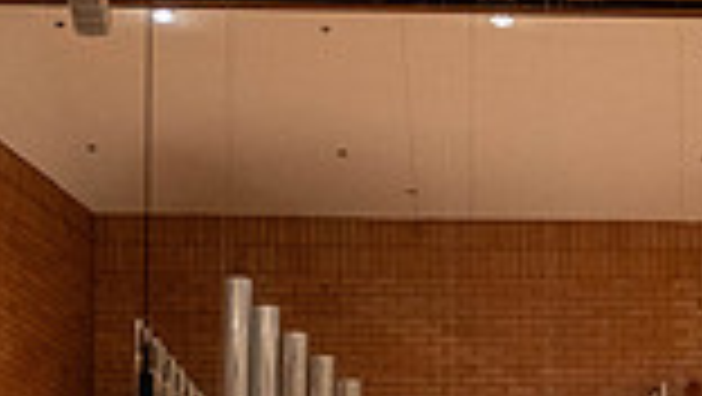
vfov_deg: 6.9
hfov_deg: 12.5
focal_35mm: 169
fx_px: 3148
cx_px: 781
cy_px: 861
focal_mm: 42
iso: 3200
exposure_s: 1/500
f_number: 2.8
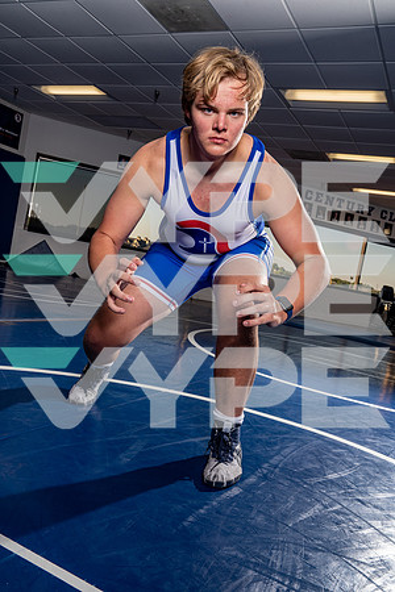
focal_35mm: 30
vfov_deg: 61.9
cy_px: 296
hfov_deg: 43.6
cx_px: 198
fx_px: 494
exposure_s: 1/250
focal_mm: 30
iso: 200
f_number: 8
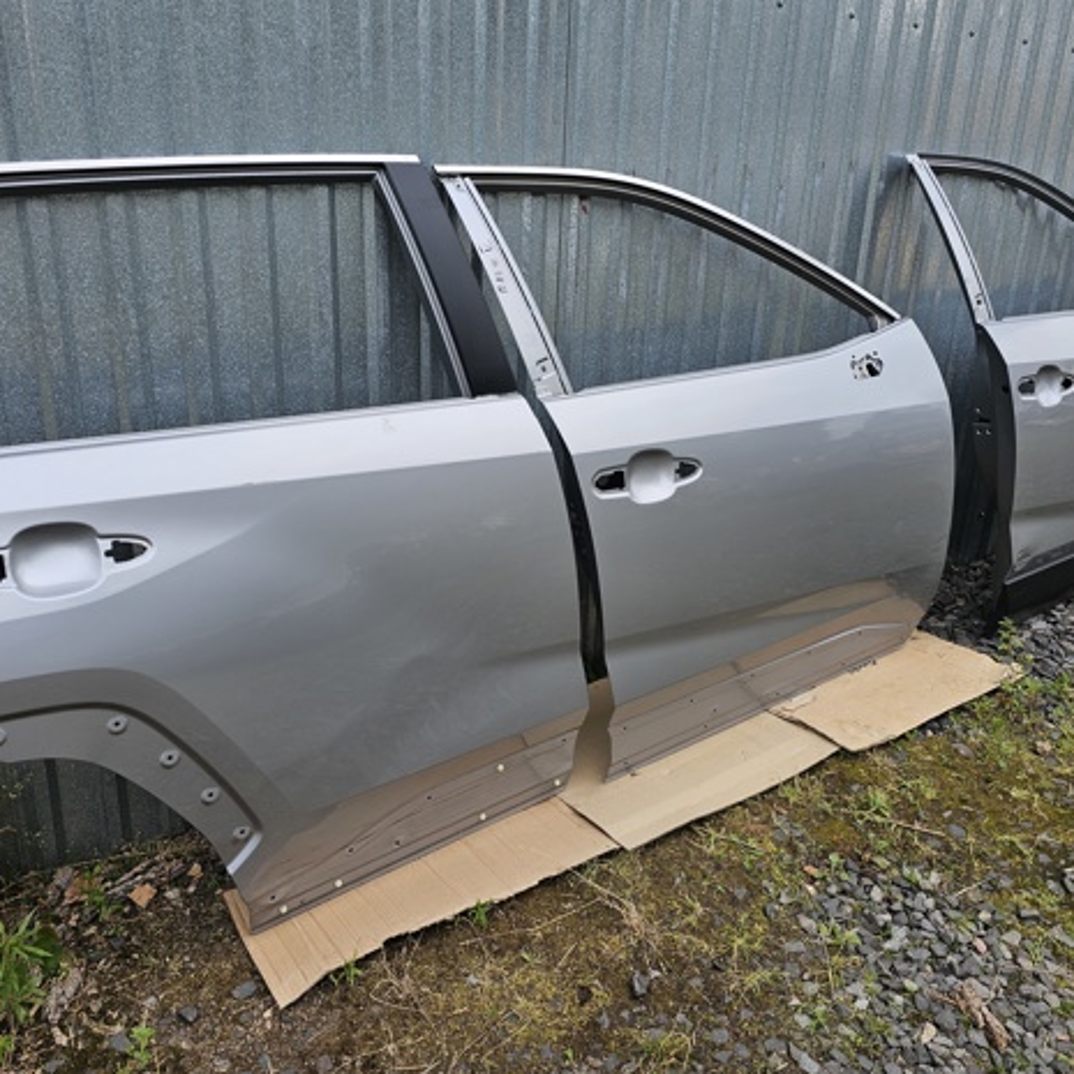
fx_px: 983
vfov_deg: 57.3
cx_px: 534
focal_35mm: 28
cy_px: 524
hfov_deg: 57.3
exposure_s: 1/343
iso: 10
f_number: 1.7
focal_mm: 6.3
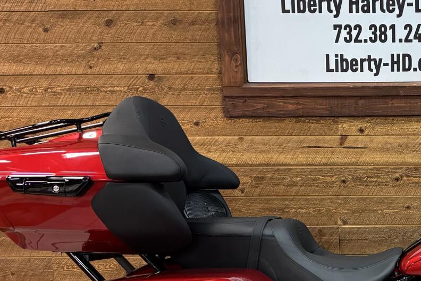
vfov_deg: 21.5
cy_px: 181
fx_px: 737
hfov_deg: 30.0
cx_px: 408
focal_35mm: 63
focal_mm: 6.76
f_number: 1.78
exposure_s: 1/60
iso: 400
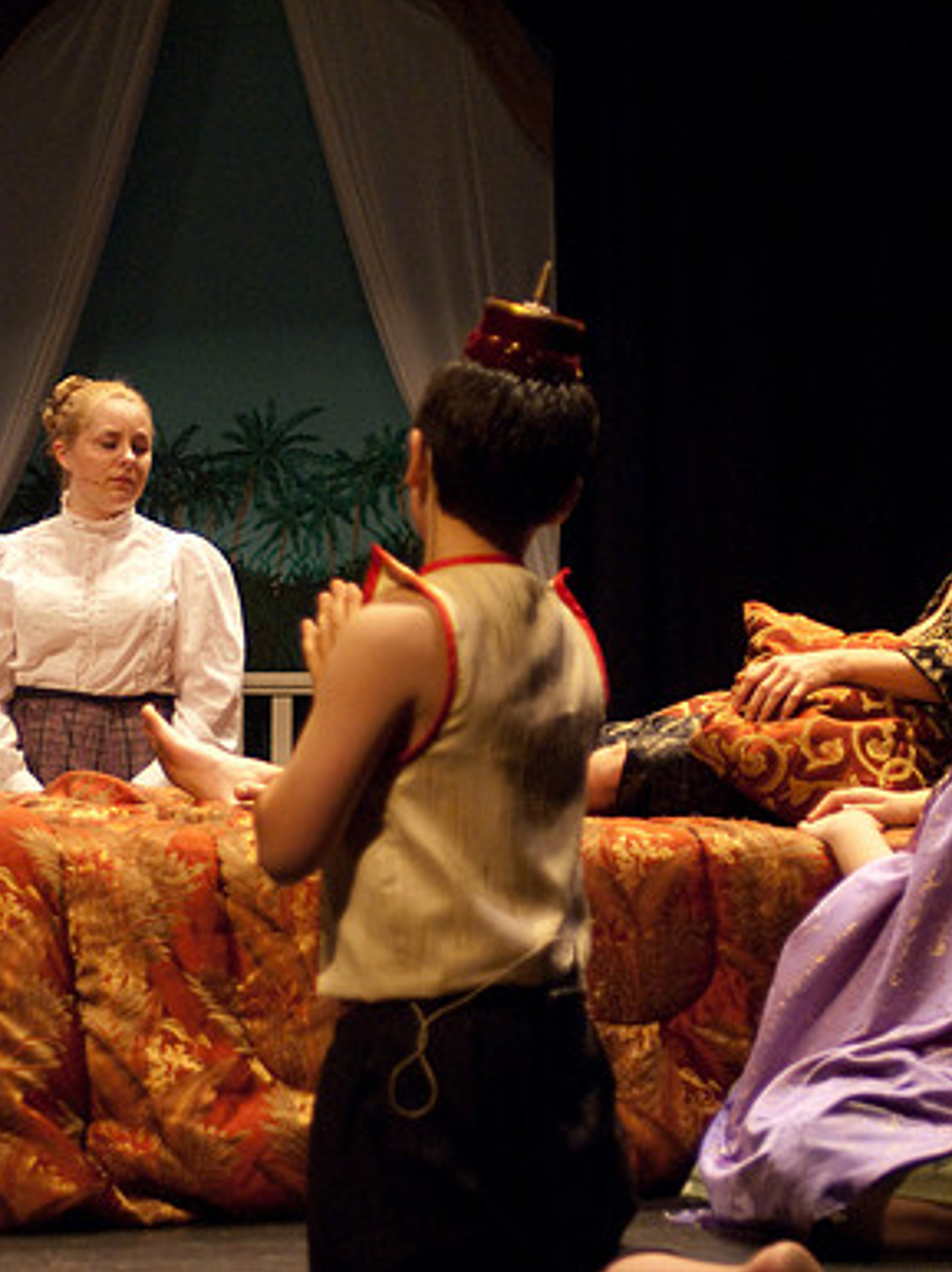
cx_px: 580
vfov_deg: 20.1
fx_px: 3587
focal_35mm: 98
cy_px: 636
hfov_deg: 15.1
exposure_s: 1/160
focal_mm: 45
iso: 1000
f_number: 2.8
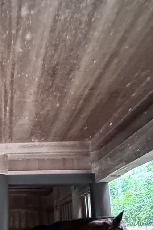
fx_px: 217
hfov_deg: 34.2
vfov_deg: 50.8
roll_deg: +0.2
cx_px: -12
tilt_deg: +9.8
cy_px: 197
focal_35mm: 34
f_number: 2.2
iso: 1600
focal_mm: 2.22
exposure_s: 1/40
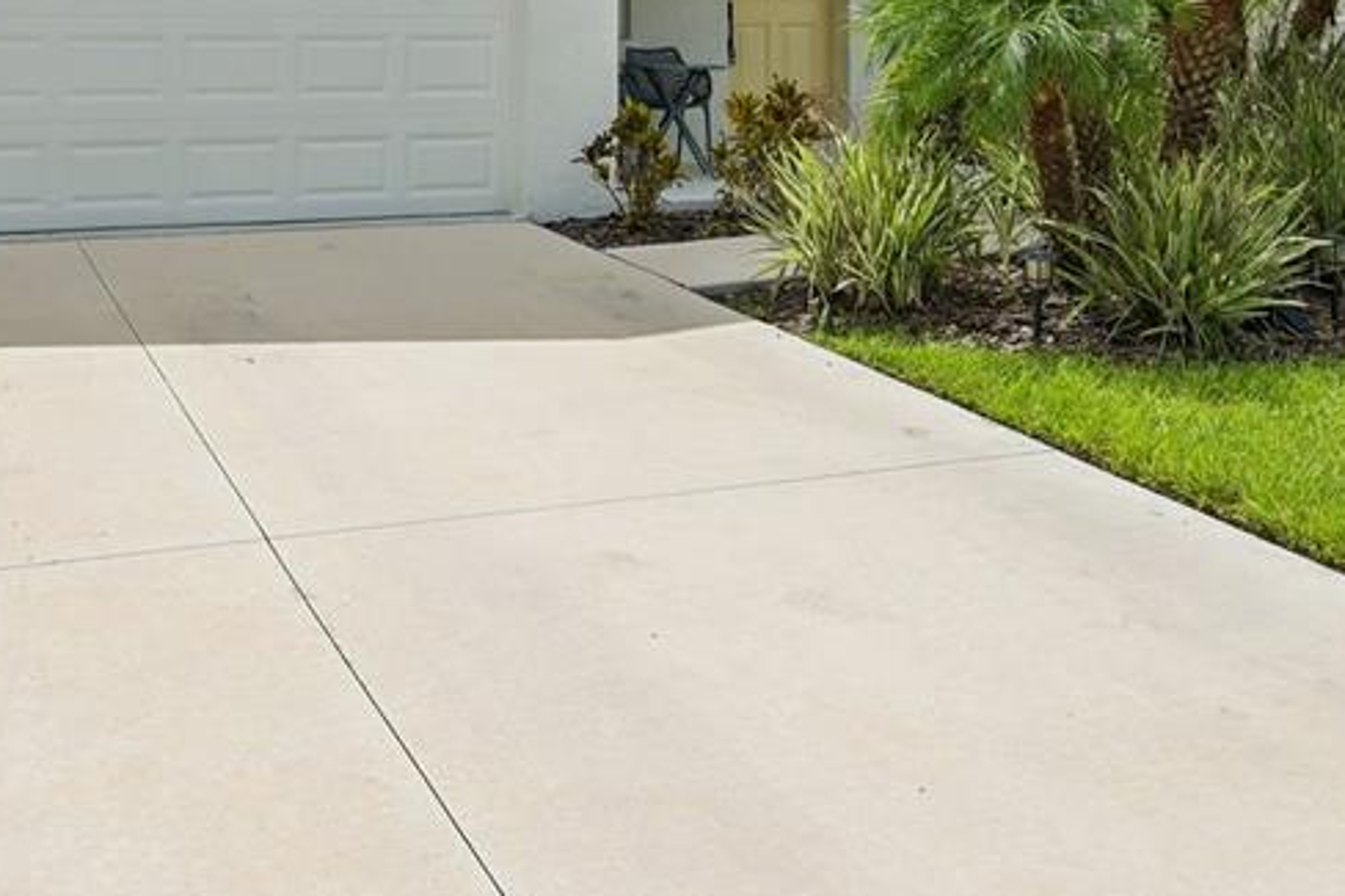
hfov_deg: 45.0
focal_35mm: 43
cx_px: 493
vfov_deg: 29.5
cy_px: 47
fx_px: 1608
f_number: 8
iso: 400
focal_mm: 20.5
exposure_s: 1/2000
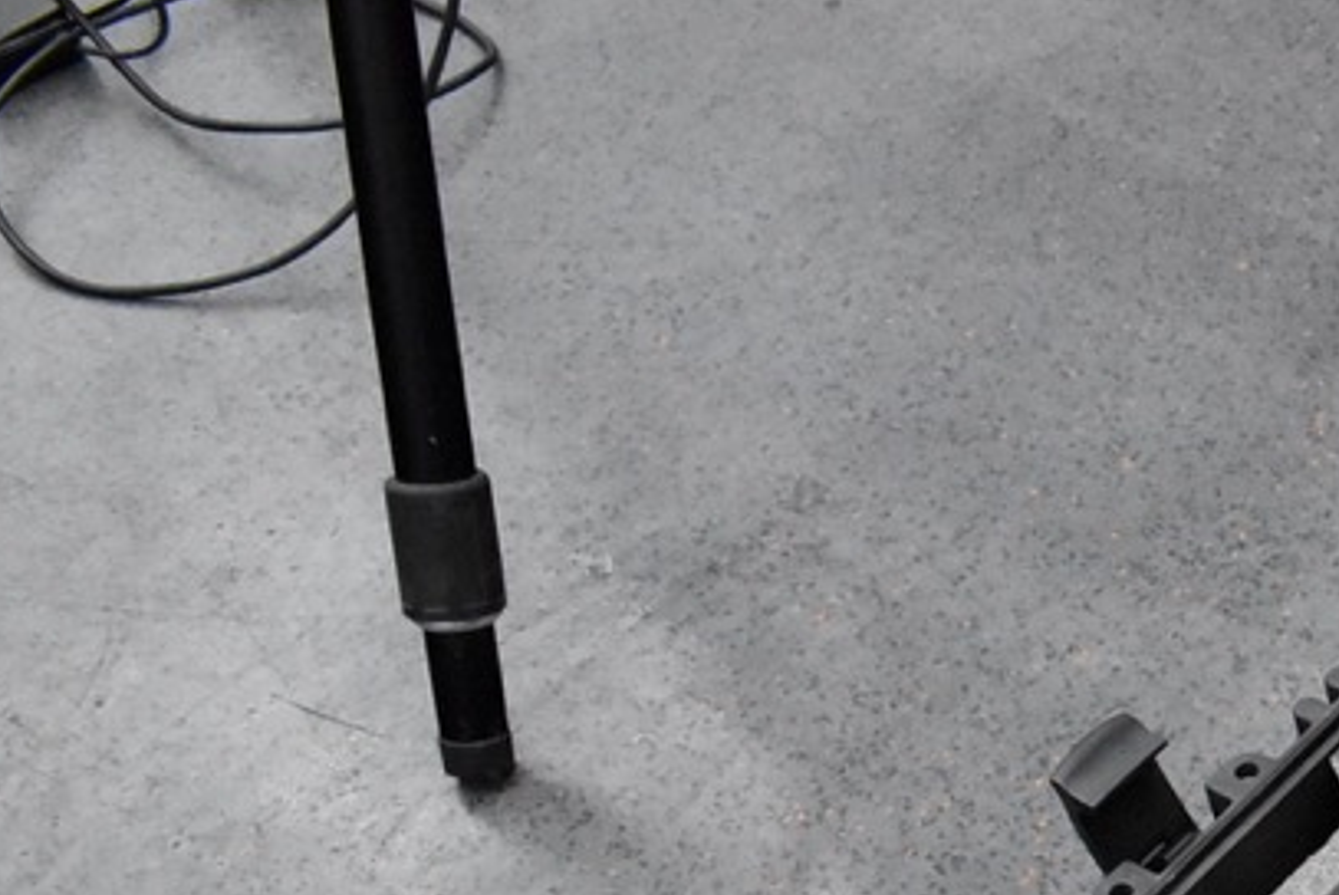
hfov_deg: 20.7
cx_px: 1954
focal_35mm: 85
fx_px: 3164
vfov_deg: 15.3
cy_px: 1158
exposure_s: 1/125
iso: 2500
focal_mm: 18
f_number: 6.3
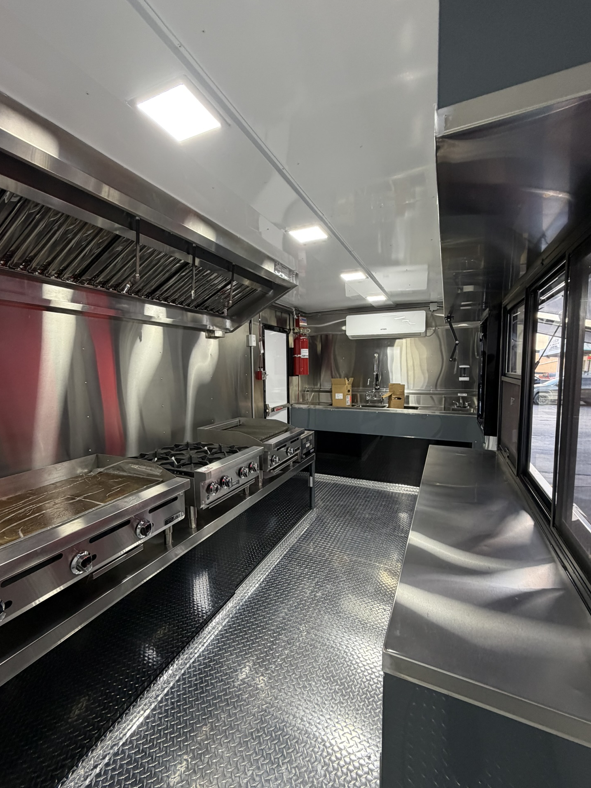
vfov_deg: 98.2
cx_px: 288
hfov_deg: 81.8
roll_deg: -3.6
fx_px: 341
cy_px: 398
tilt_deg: -5.9
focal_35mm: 15
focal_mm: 2.22
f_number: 2.2
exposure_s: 1/60
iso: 200
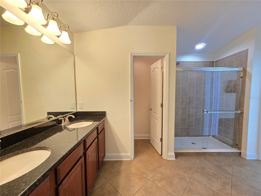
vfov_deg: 89.9
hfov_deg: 106.2
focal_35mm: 13
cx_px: 130
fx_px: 98
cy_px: 98
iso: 160
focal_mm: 2.2
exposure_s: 1/60
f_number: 2.2
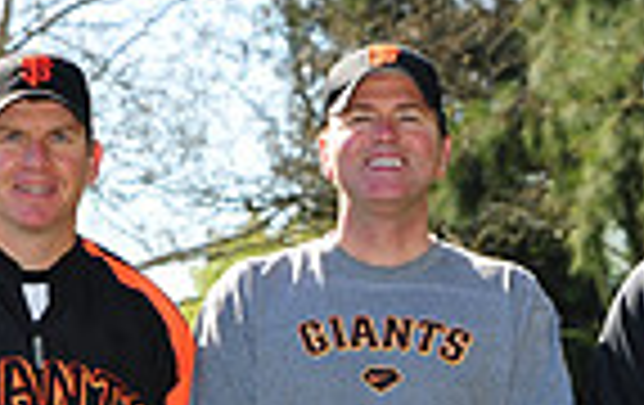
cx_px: 401
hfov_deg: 6.4
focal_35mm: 330
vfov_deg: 4.0
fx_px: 5803
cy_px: 644
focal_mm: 80
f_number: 7.1
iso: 200
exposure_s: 1/250
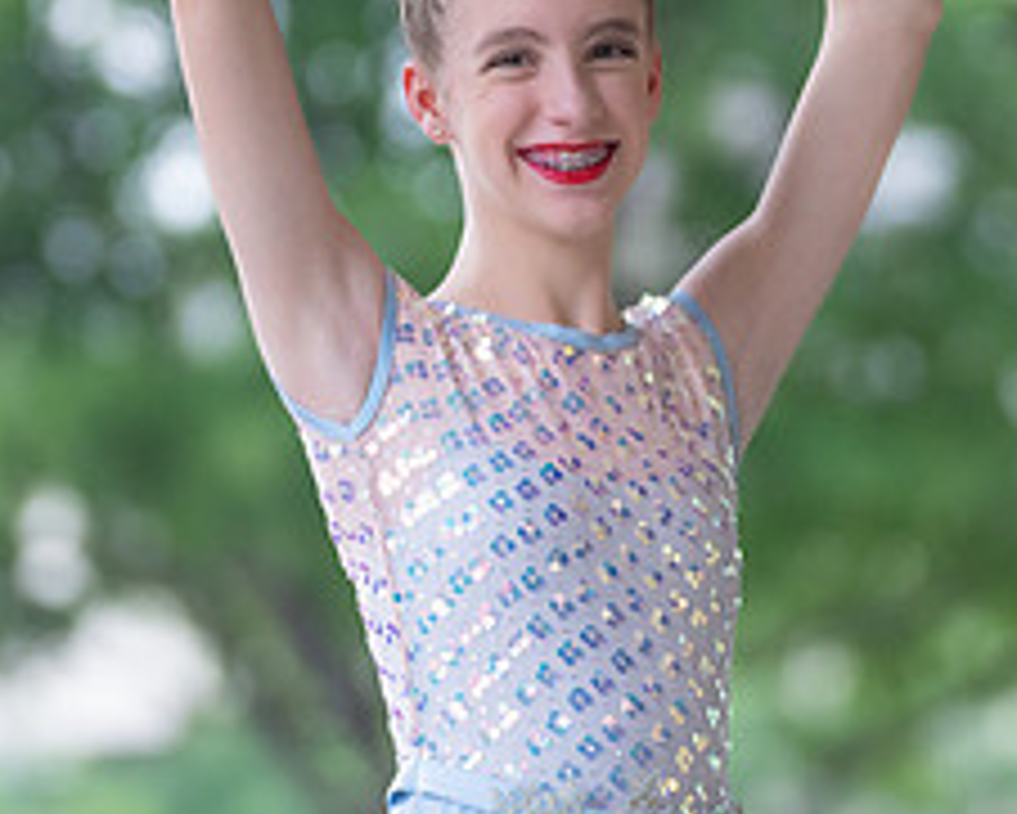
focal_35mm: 357
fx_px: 10750
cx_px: 482
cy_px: 255
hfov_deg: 5.4
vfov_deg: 4.3
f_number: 2.8
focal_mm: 134
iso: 640
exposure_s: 1/320
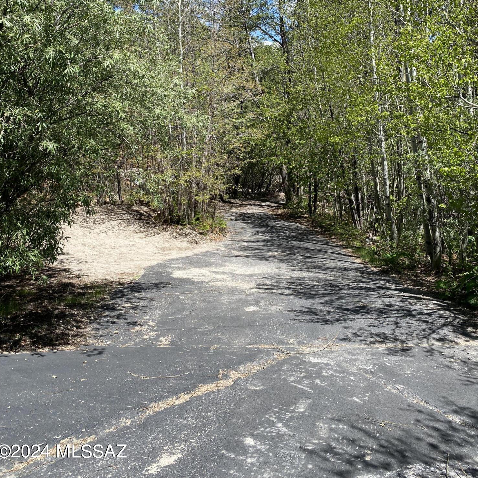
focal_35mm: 31
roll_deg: +1.9
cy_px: 159
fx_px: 484
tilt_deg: -4.2
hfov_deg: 52.5
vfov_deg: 51.5
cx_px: 237
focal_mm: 4.25
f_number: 1.8
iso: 32
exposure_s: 1/1543
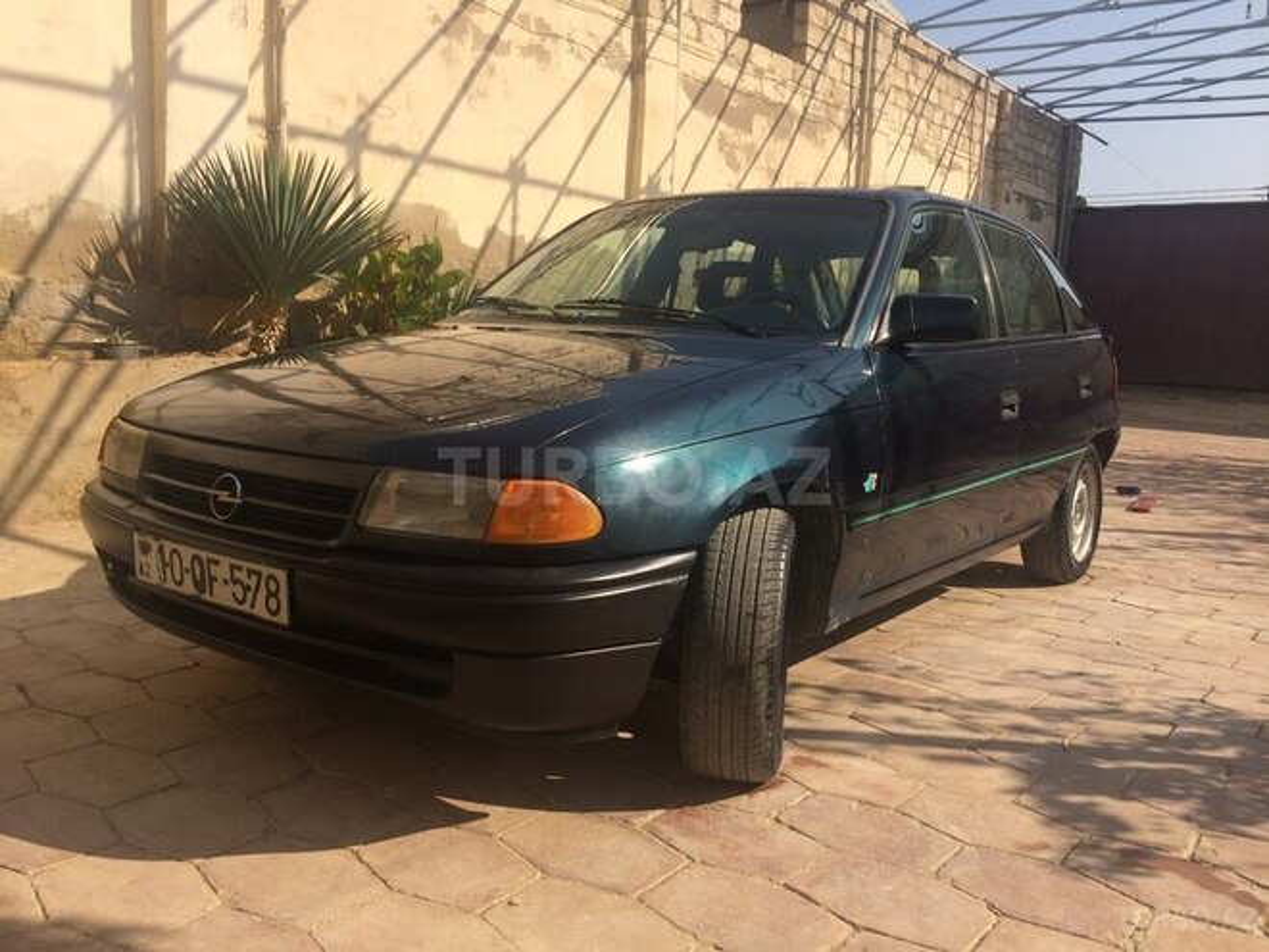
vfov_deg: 48.2
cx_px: 634
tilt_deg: -9.5
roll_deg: -1.8
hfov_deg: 61.7
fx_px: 1063
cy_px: 476
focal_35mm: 29
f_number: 2.2
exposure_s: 1/2283
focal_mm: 4.15
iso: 32
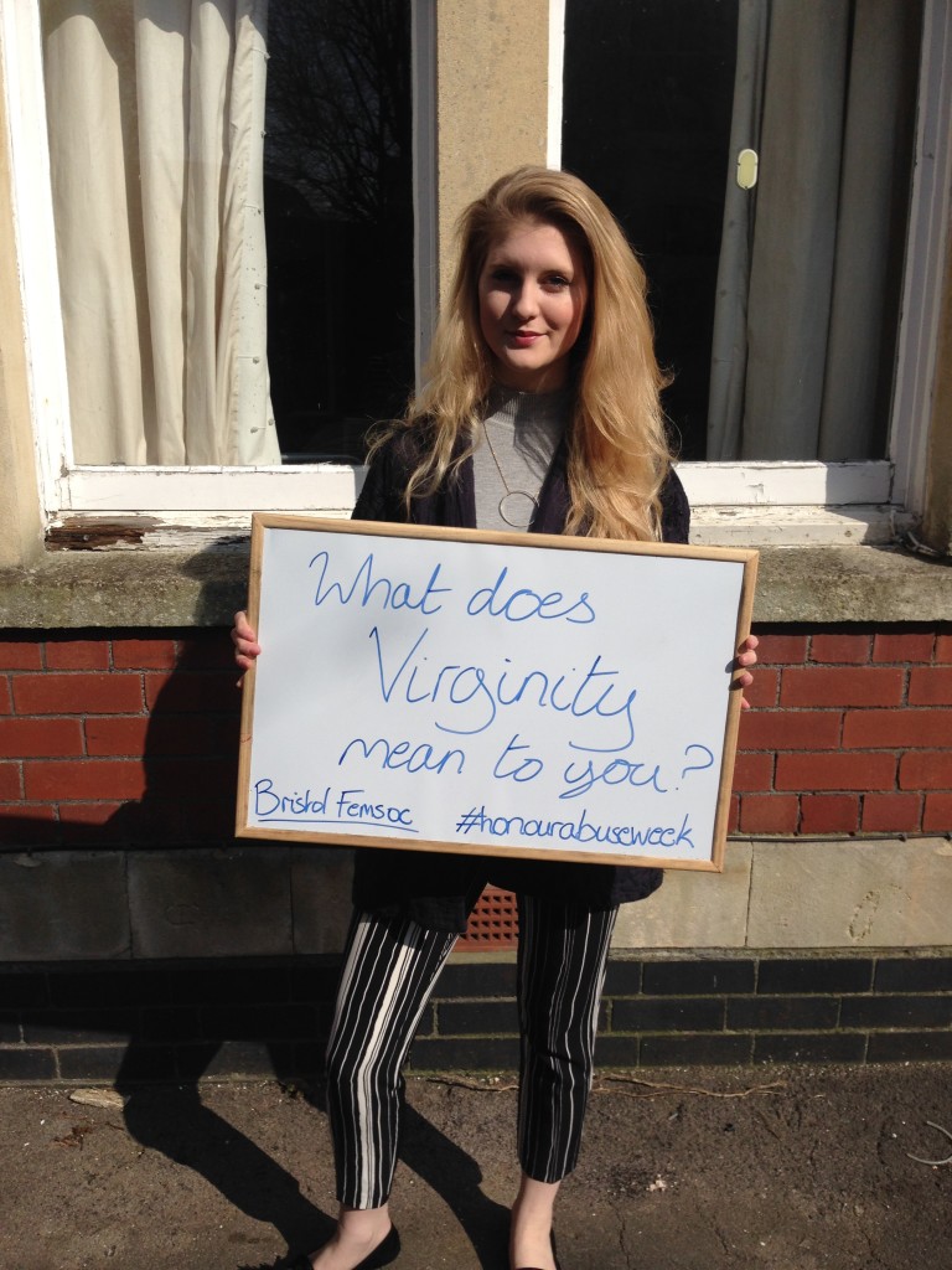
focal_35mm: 33
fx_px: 1210
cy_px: 635
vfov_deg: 55.4
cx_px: 476
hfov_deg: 42.9
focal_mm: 4.12
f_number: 2.4
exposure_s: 1/2857
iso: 50
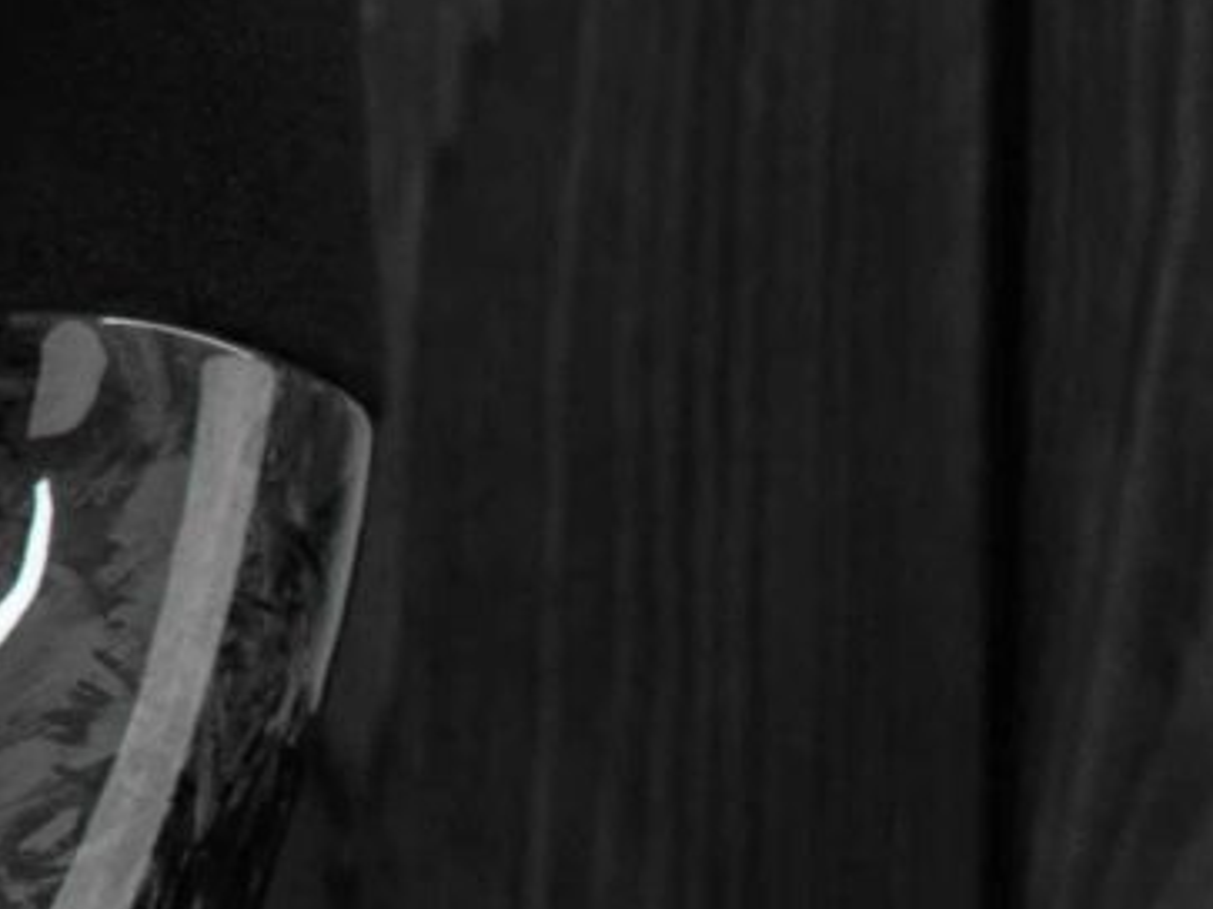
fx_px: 12484
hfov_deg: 5.3
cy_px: -249
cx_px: -2222
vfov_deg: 4.2
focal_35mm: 356
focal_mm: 35
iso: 500
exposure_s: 1/125
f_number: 6.3
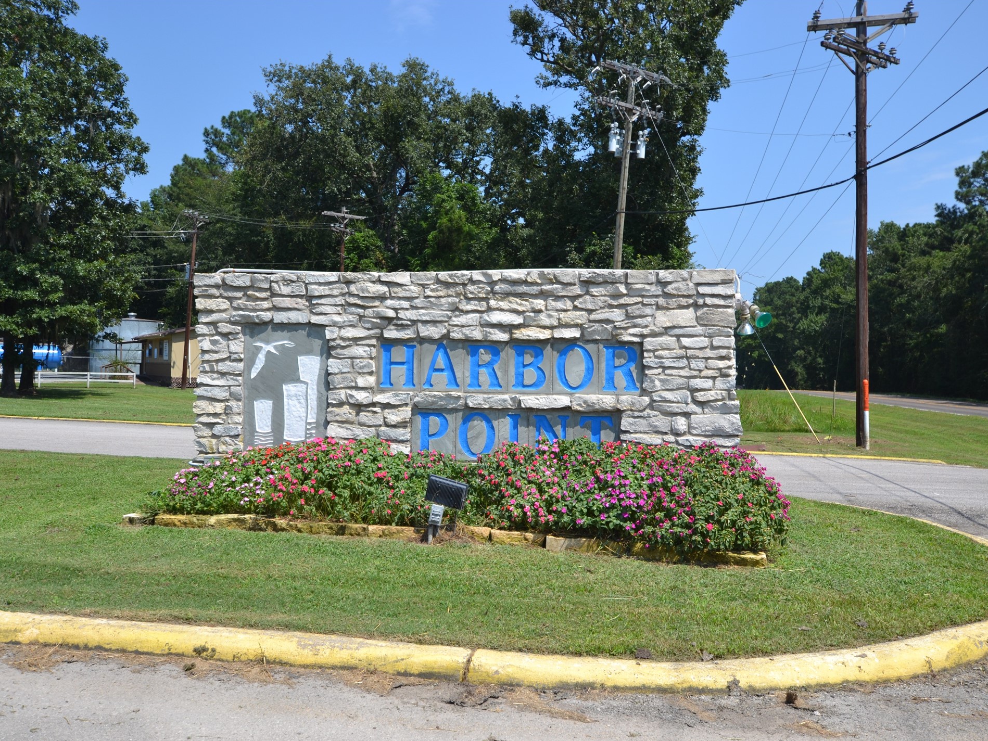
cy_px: 374
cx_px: 498
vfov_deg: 43.0
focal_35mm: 33
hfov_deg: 55.3
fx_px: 942
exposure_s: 1/250
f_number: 8
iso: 100
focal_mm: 20
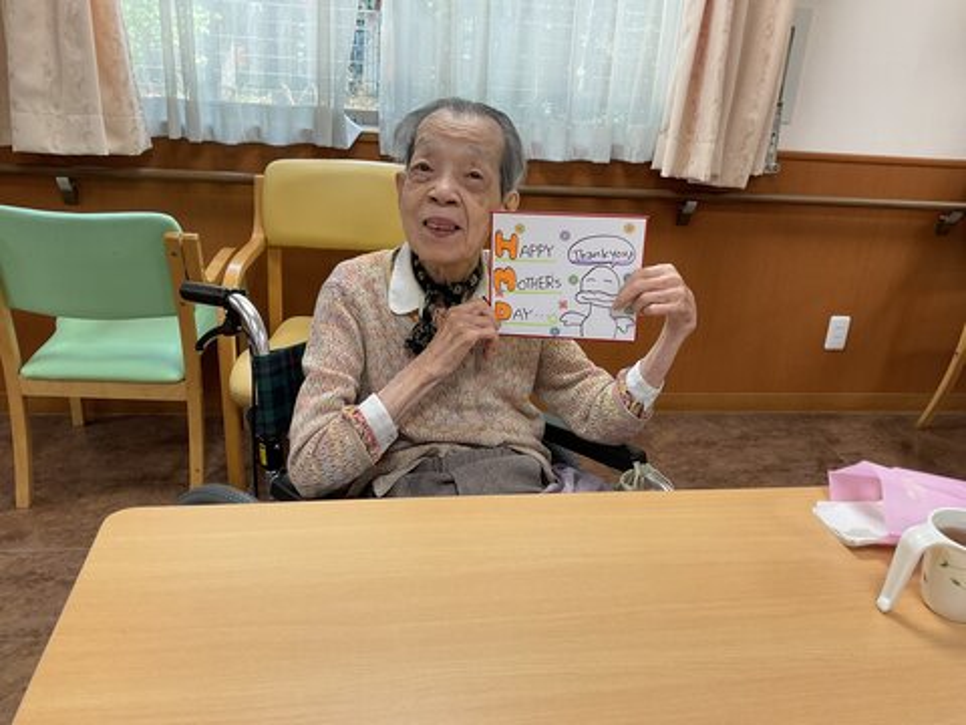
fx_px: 809
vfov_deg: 48.2
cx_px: 483
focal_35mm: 29
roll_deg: -3.8
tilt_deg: -22.4
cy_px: 362
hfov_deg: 61.7
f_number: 1.8
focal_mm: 3
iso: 64
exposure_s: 1/100
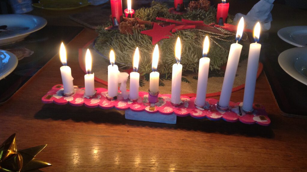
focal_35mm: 36
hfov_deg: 55.3
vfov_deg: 32.7
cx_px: 154
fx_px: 293
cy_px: 66
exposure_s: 1/24
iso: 64
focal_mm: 3.3
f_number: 2.4
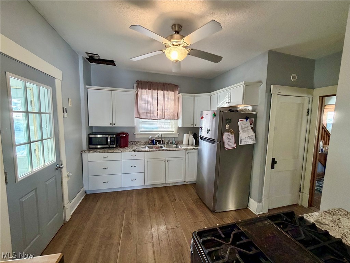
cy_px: 132
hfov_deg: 102.1
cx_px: 175
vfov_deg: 85.7
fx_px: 142
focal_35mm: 14
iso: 320
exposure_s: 1/60
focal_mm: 2.22
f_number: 2.2
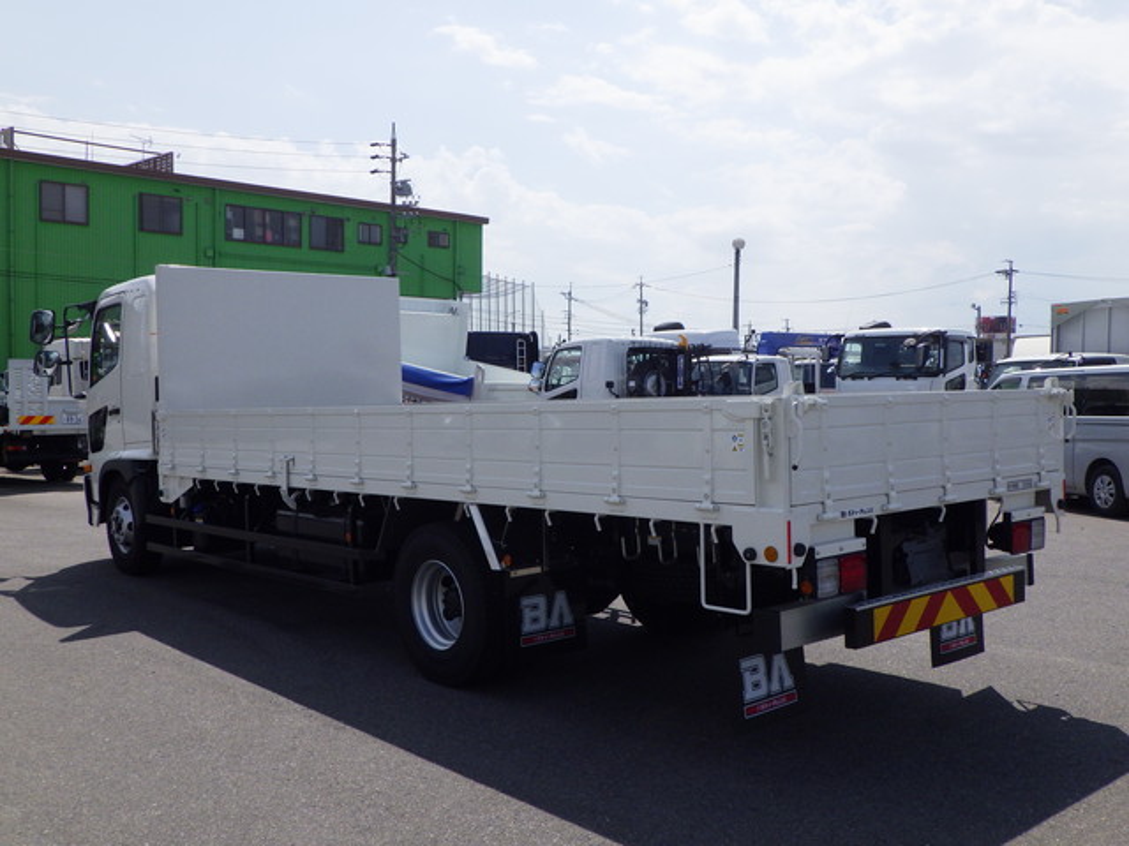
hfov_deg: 54.0
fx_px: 1109
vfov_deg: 41.8
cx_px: 564
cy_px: 423
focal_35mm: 34
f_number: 4.6
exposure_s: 1/2000
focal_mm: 6.1
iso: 250
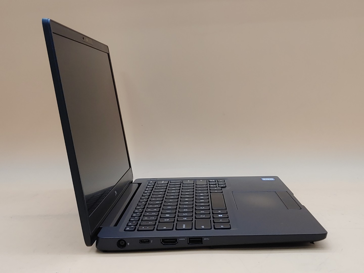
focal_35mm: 49
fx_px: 515
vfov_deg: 29.7
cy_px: 136
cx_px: 182
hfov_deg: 38.9
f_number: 1.8
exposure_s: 1/120
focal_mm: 4.36
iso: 50
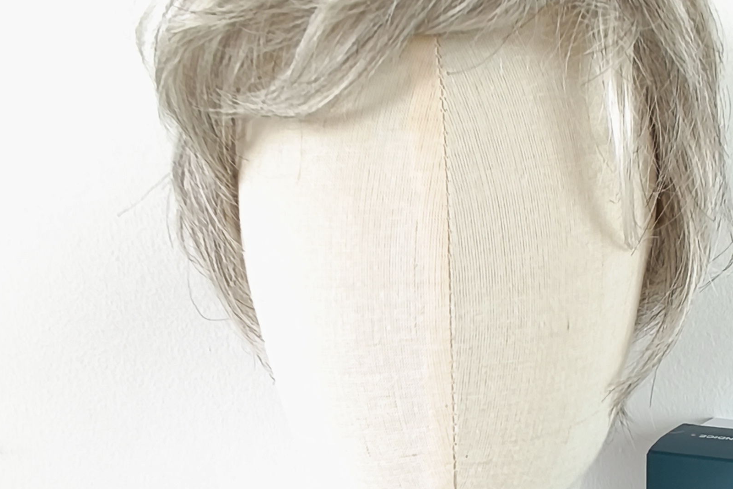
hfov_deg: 39.6
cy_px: 465
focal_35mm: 49
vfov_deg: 26.4
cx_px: 522
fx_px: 998
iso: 50
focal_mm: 1.65
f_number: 2.2
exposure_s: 1/60
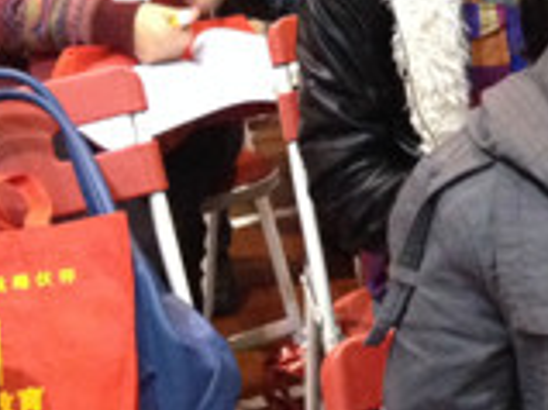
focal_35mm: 132
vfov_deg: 11.1
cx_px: 817
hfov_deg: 14.0
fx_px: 2088
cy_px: -52
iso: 500
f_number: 2.4
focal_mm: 4.28
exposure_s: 1/15
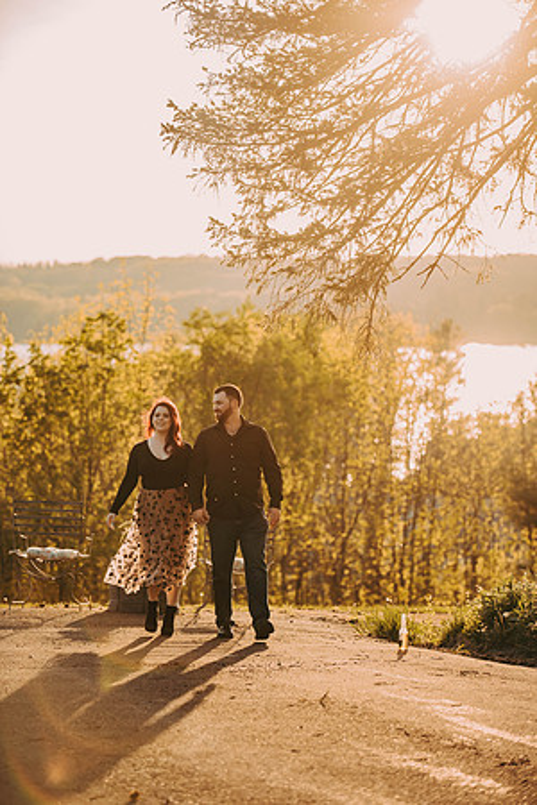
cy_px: 402
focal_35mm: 102
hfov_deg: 13.4
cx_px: 268
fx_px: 2282
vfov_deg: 20.0
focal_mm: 102
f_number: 2.8
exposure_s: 1/1250
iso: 250
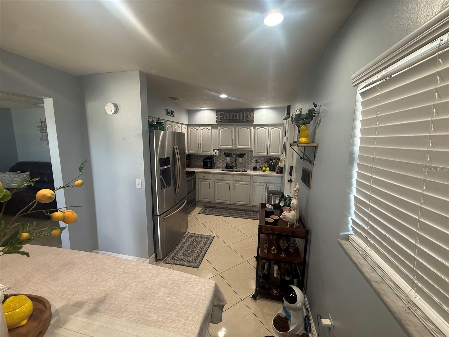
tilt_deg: -8.9
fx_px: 182
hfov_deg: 102.1
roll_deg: -0.7
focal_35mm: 14
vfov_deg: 85.7
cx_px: 224
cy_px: 168
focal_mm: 2.22
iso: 250
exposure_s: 1/120
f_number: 2.2
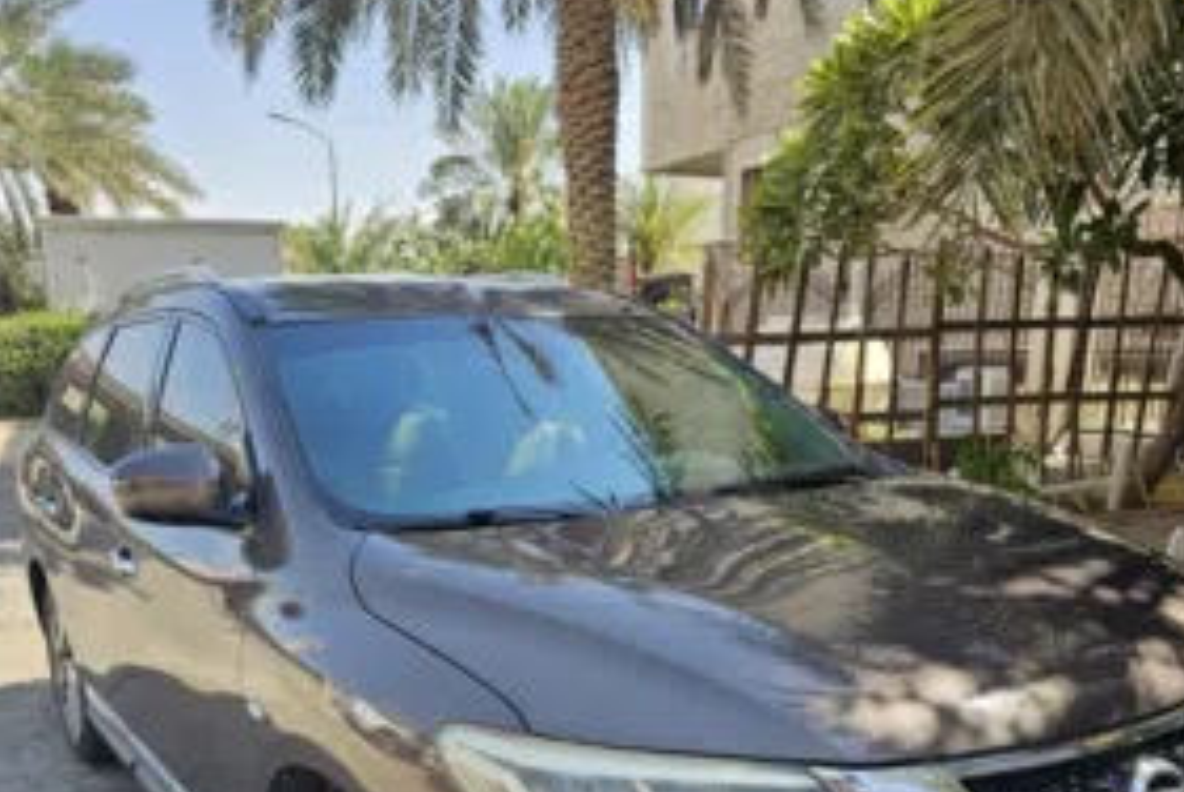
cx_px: 594
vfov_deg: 37.0
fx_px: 1119
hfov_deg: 55.7
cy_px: 678
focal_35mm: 34
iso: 10
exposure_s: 1/253
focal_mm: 6.3
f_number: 1.7
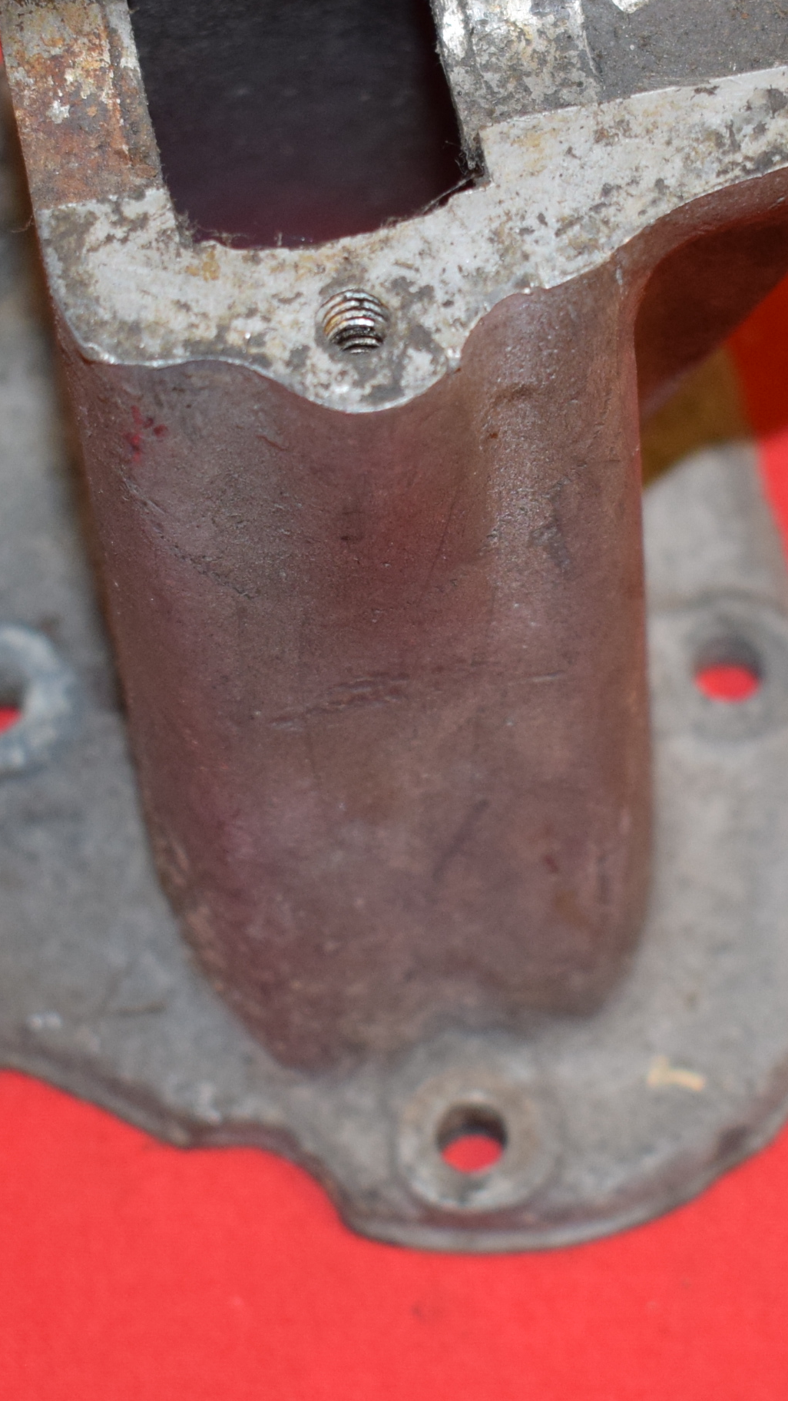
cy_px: 583
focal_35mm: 124
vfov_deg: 17.3
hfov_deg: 9.8
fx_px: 4606
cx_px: 529
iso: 640
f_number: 5
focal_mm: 32
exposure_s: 1/100
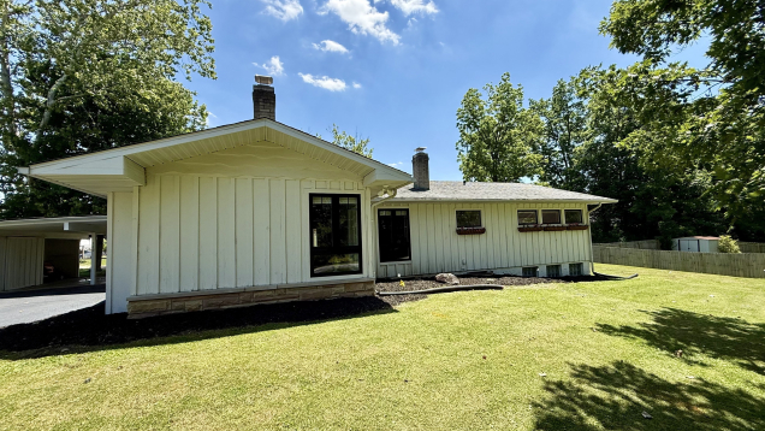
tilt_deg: +4.4
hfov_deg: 99.4
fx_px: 325
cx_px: 386
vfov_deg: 67.1
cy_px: 219
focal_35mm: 16
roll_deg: +2.2
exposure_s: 1/1259
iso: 50
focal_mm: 2.22
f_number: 2.2
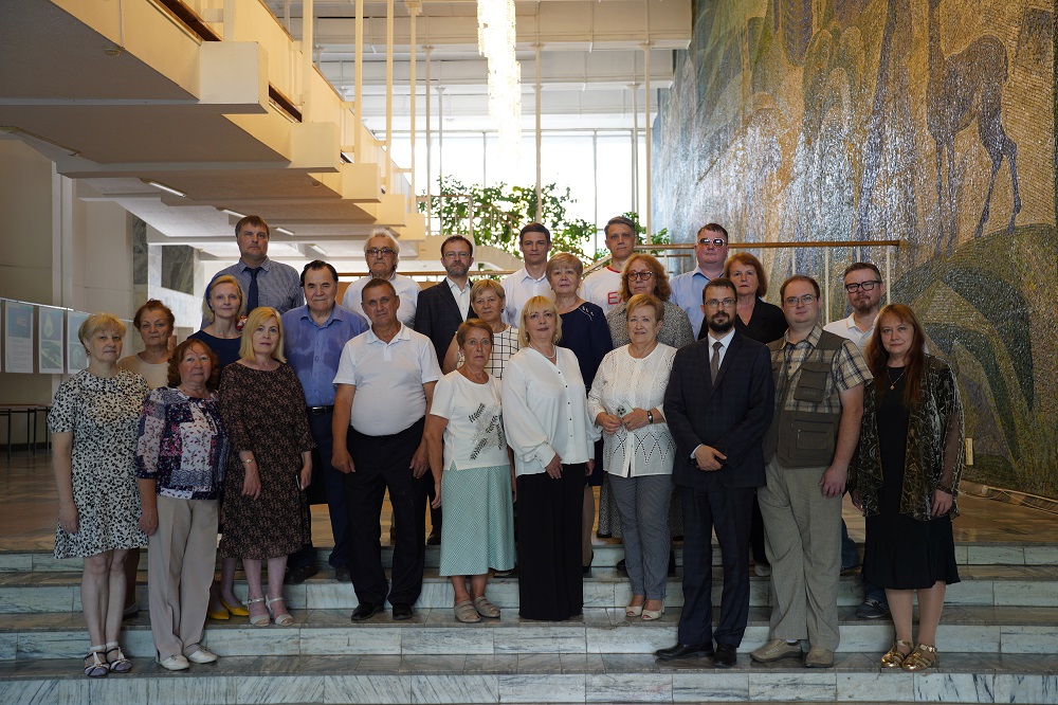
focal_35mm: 35
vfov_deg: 37.8
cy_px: 352
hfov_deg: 54.5
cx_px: 529
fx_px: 1028
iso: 200
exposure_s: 1/40
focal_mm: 35
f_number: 2.8
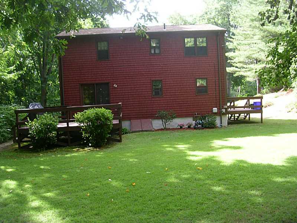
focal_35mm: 38
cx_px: 148
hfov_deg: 49.0
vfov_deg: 37.7
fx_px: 326
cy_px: 112
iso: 50
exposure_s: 1/99.1
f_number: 2.8
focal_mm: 5.8
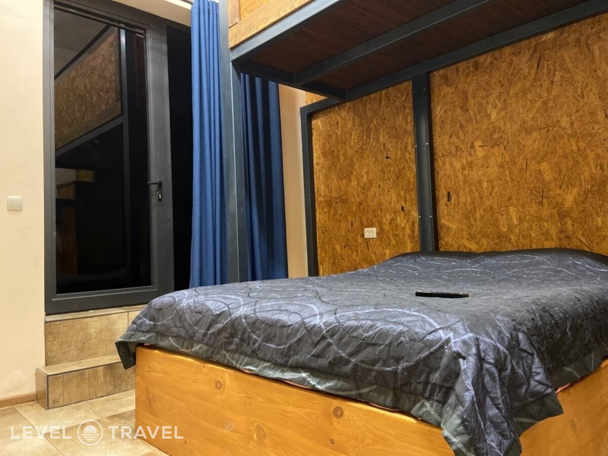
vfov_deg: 53.1
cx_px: 304
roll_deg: +1.9
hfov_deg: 67.3
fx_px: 457
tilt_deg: +3.1
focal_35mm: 26
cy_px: 228
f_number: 1.8
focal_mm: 4.25
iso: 800
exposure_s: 1/30
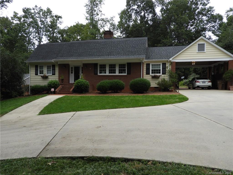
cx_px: 116
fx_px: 162
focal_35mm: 24
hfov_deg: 71.6
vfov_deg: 56.8
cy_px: 88
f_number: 3.3
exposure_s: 1/250
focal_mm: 4.3
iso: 100
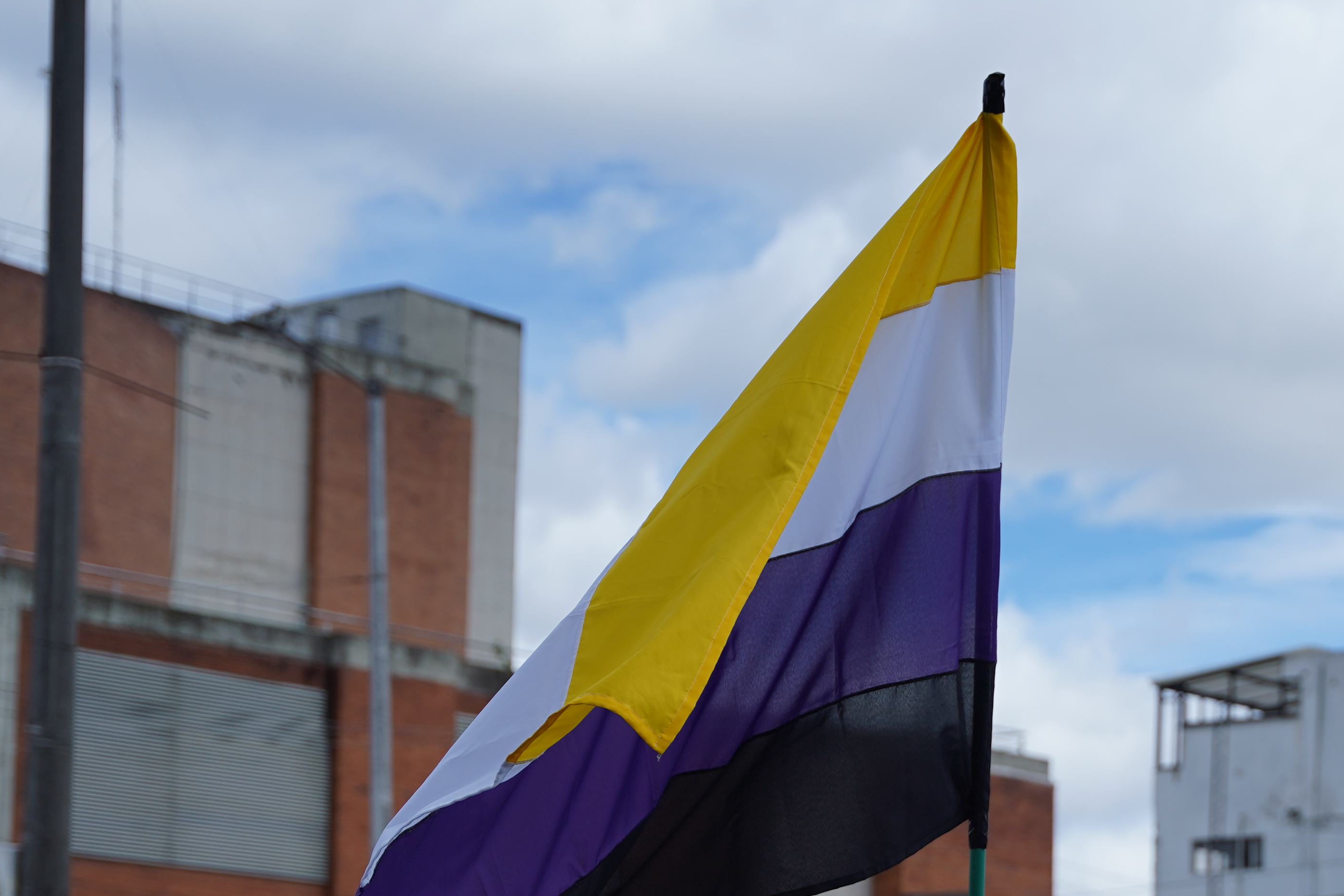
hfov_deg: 20.2
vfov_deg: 13.6
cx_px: 1187
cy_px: 898
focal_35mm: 99
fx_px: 3704
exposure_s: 1/2000
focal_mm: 46.1
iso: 100
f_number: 3.2
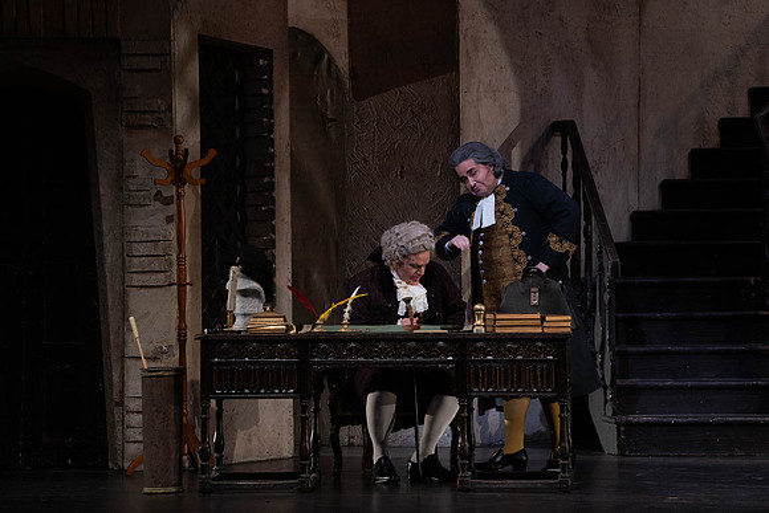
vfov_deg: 7.0
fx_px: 4209
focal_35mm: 197
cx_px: 384
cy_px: 256
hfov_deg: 10.4
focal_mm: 197
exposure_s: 1/250
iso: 3200
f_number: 9
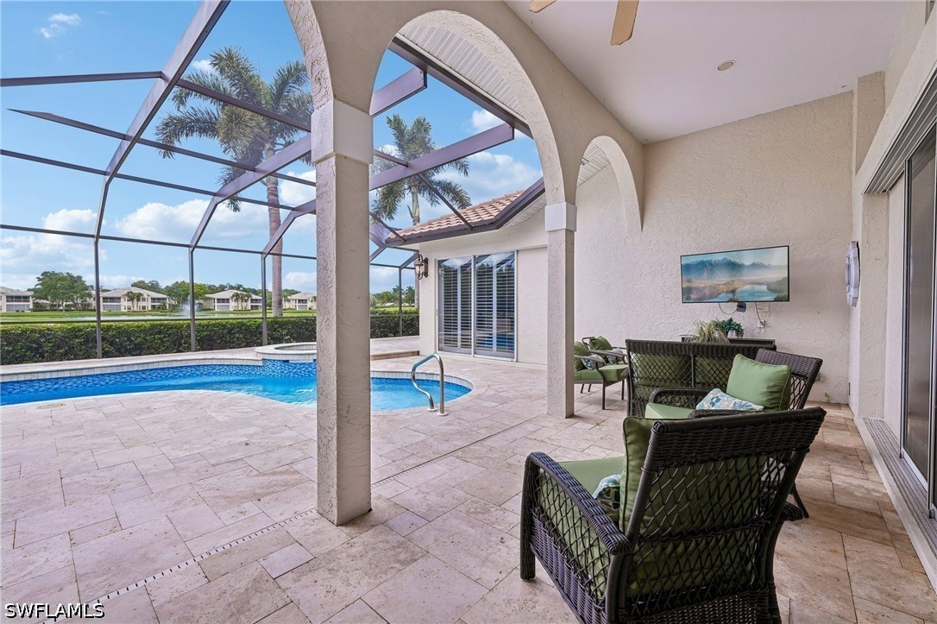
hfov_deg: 104.3
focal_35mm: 14
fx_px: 364
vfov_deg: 81.2
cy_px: 312
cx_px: 468
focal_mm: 14
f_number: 8
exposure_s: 1/30
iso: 50
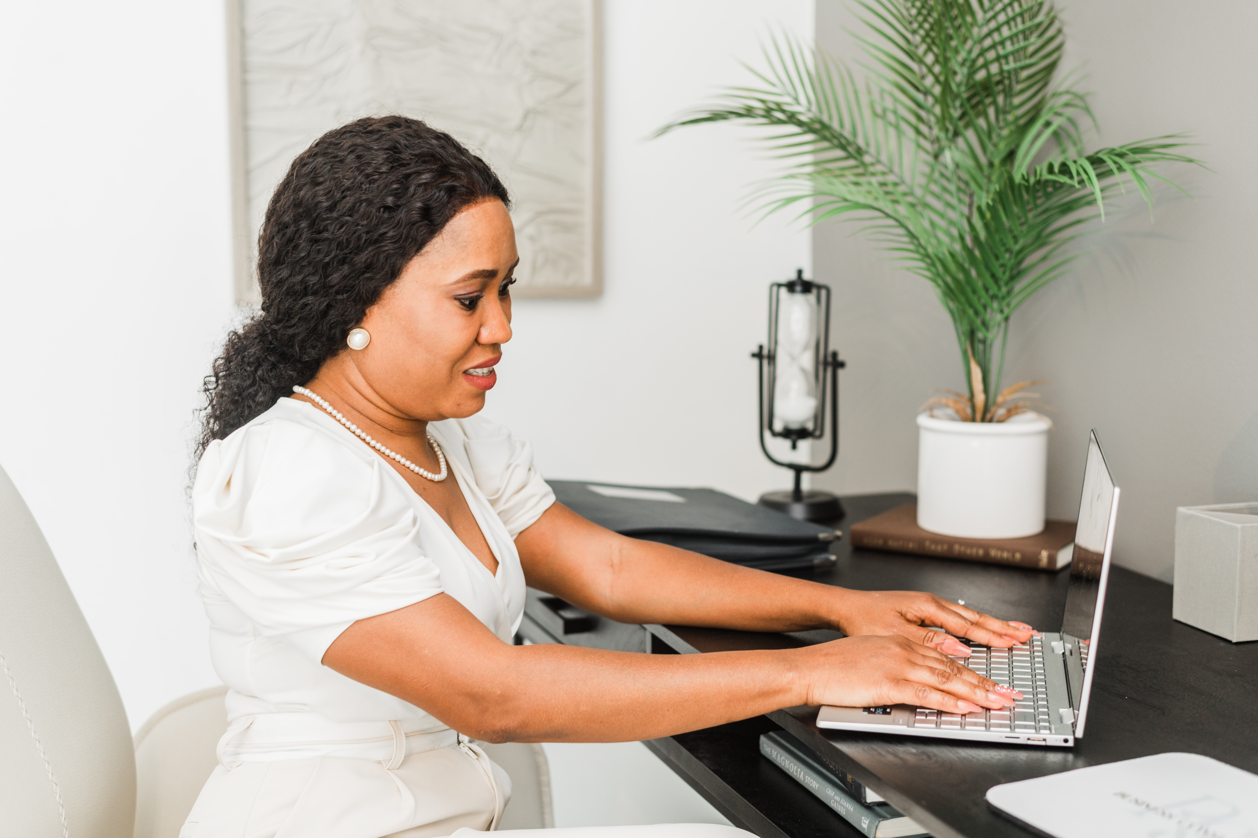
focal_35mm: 50
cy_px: 419
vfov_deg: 27.0
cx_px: 629
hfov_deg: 39.6
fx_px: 1747
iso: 80
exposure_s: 1/160
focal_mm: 50
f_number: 2.5
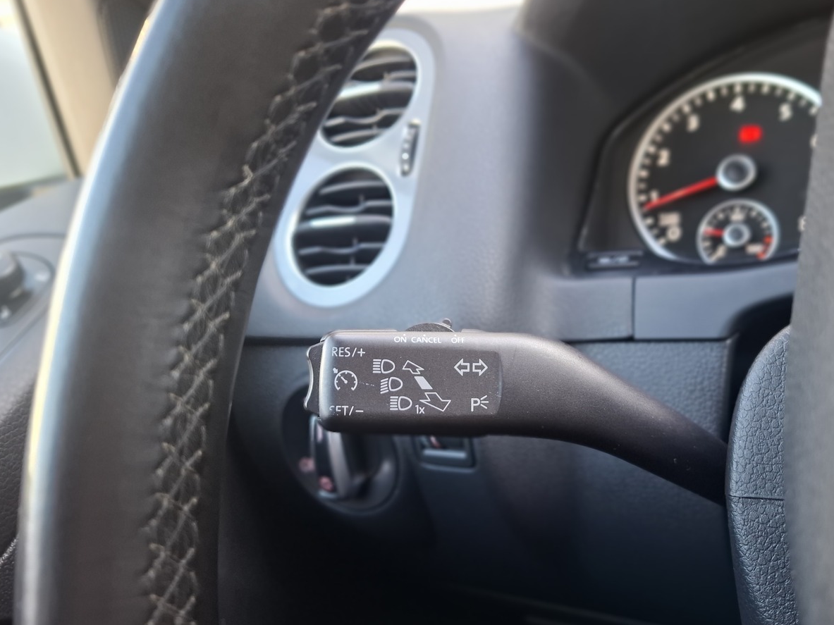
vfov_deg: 49.7
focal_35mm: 28
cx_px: 481
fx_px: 675
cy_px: 326
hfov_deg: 63.1
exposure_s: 1/100
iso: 320
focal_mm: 5.54
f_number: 1.8
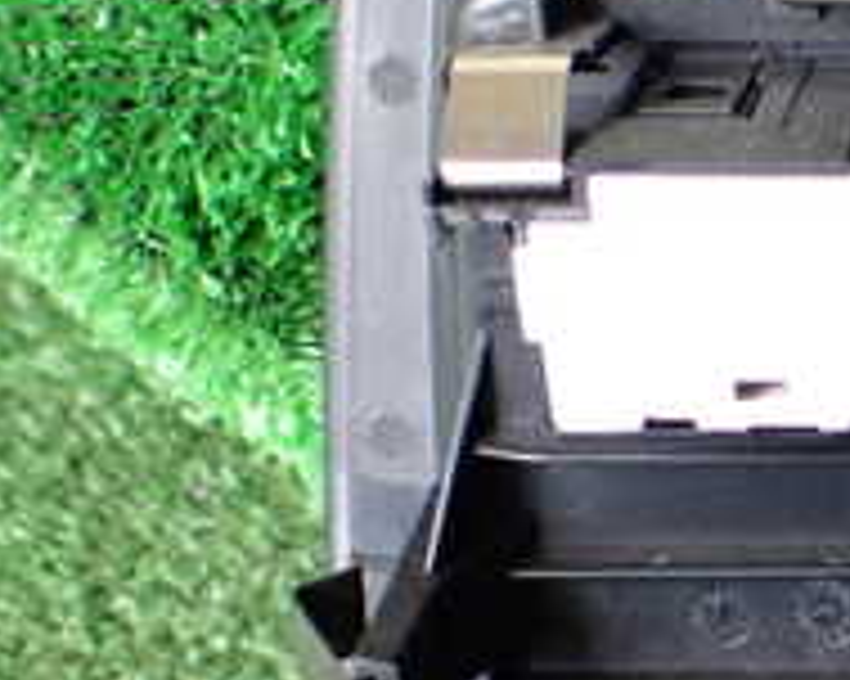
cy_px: 585
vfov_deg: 16.4
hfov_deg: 18.0
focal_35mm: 93
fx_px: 2338
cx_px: 1340
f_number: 2.3
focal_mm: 5.4
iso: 320
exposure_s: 1/125
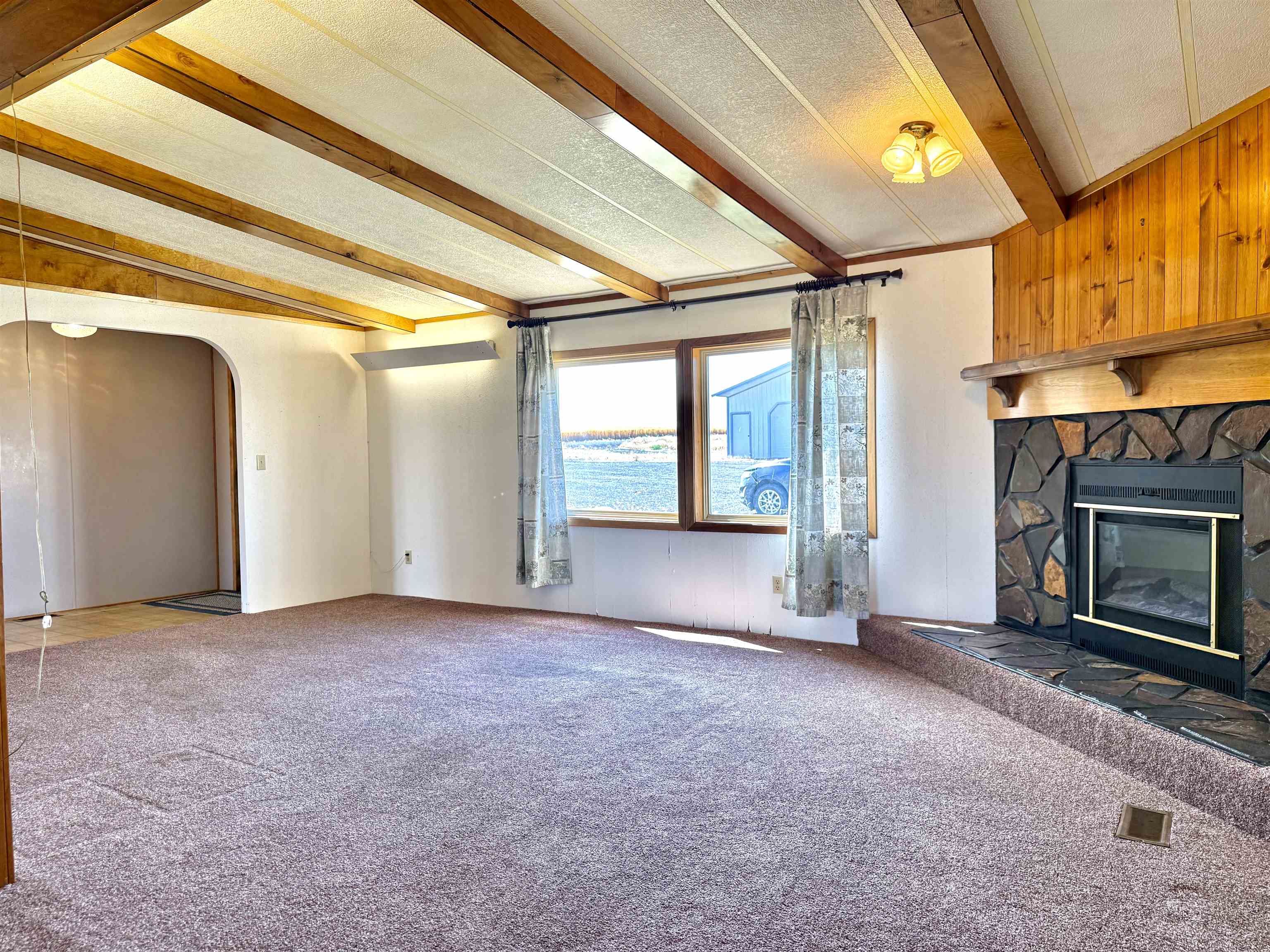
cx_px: 635
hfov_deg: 71.6
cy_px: 476
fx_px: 881
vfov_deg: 56.8
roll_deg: +1.0
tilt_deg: -2.1
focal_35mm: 24
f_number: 1.78
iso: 125
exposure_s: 1/229
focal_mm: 6.76
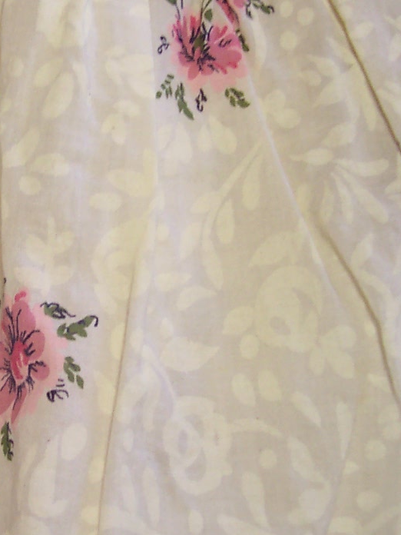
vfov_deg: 22.3
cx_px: 73
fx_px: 1359
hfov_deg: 16.6
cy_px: 255
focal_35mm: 88
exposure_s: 1/30
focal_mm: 5.6
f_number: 2.8
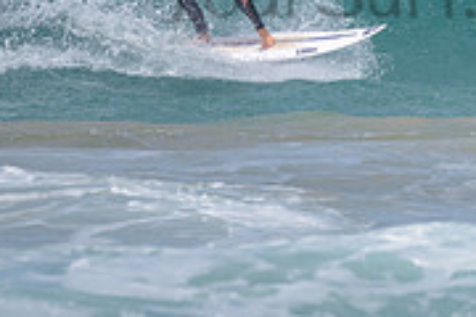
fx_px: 26085
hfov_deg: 1.0
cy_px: -82
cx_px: 290
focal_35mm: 1973
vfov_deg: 0.7
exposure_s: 1/2000
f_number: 5.6
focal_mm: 500
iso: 80
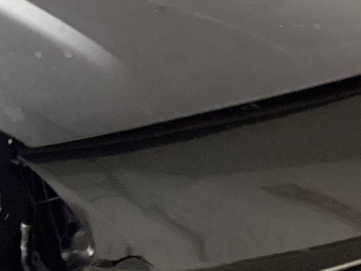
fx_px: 1439
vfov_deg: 10.7
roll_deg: +1.7
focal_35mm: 138
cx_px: -162
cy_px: 89
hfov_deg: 13.5
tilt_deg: -20.8
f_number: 2.4
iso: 400
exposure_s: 1/33
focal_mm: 3.3
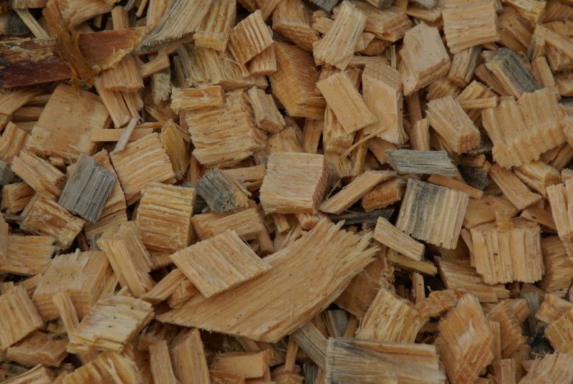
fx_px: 3826
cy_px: 192
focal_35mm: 240
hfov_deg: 8.6
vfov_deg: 5.7
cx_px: 286
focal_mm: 160
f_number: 9
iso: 100
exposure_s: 1/320
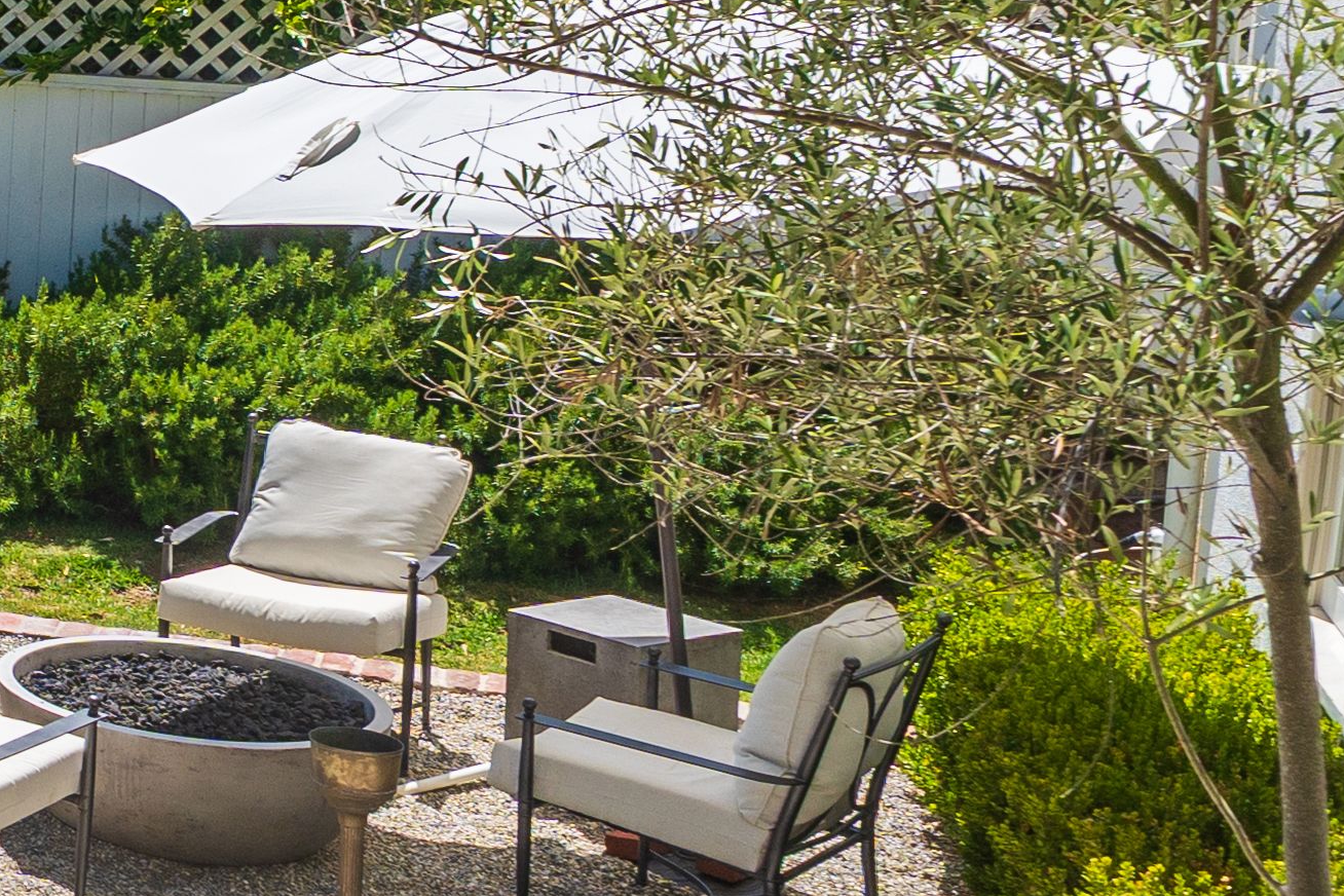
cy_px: 109
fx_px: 2800
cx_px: -1168
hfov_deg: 19.3
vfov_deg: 17.9
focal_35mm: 75
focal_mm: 14
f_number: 7.1
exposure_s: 1/500
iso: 100
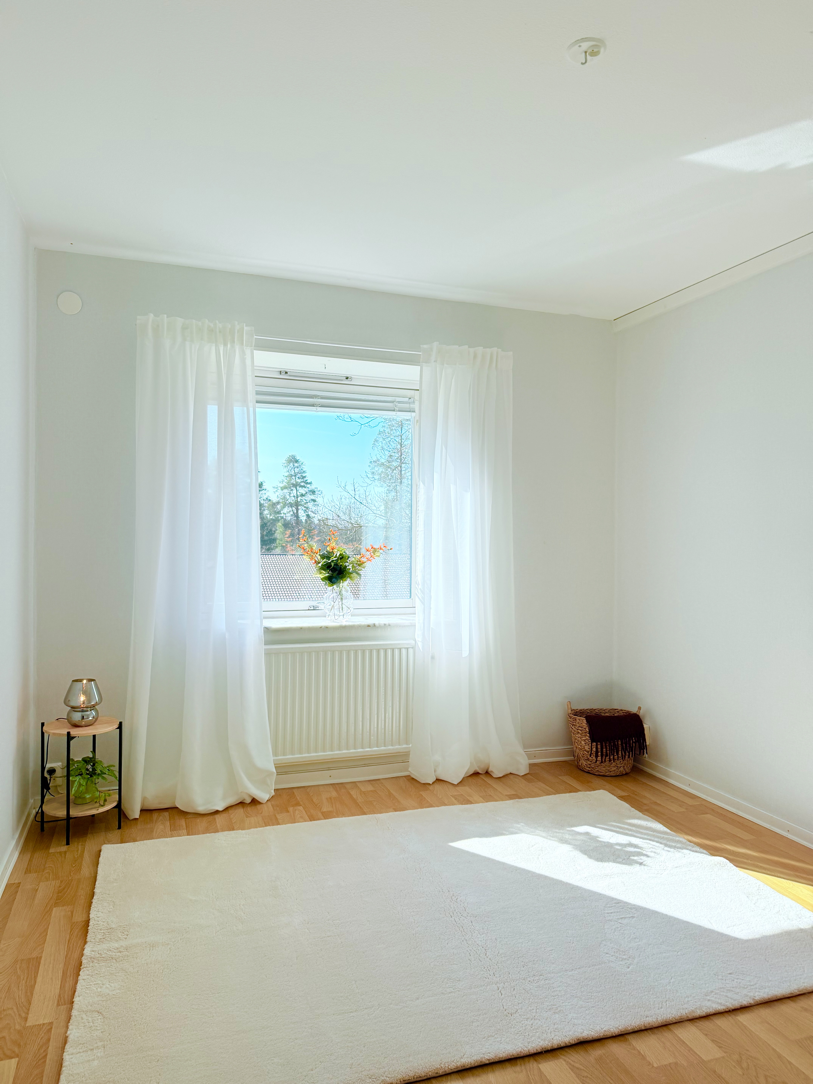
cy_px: 542
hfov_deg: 56.8
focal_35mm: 24
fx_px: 752
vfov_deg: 71.6
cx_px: 406
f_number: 1.8
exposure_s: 1/2000
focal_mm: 6.76
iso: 100
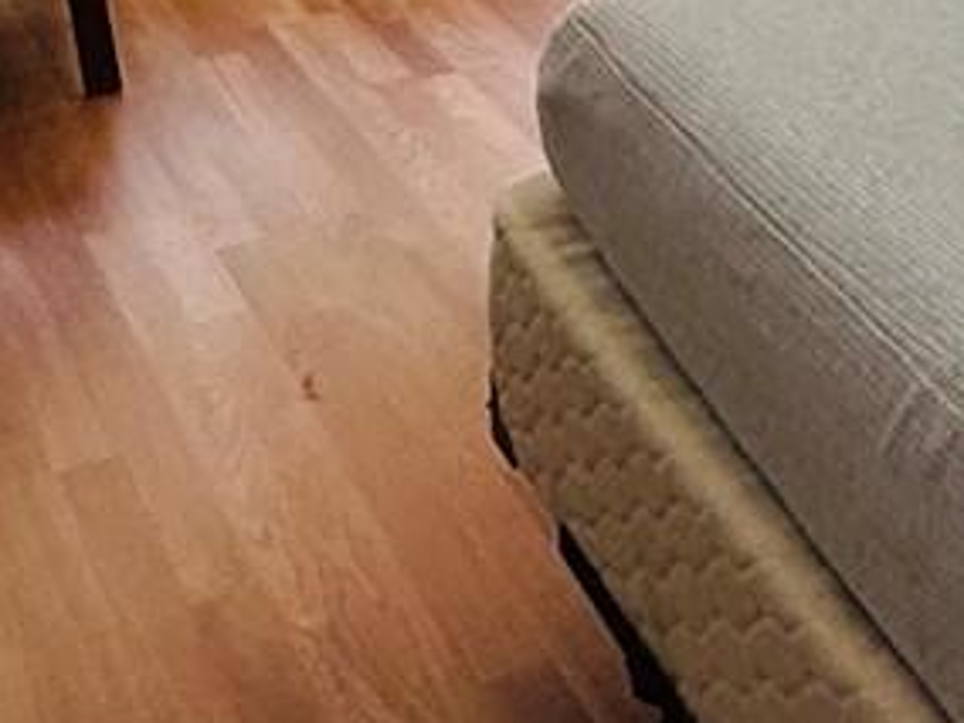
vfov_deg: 16.4
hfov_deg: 23.2
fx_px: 2200
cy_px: -465
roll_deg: -1.0
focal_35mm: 79
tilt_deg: -8.7
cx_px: 1056
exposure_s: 1/99
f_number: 2.2
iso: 100
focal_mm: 2.22
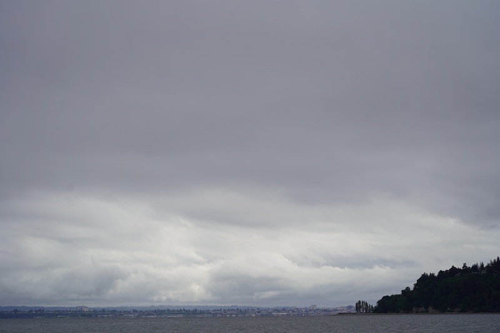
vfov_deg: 13.0
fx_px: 1458
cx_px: 250
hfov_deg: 19.5
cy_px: 166
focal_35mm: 105
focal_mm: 105
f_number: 5
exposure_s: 1/1250
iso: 100
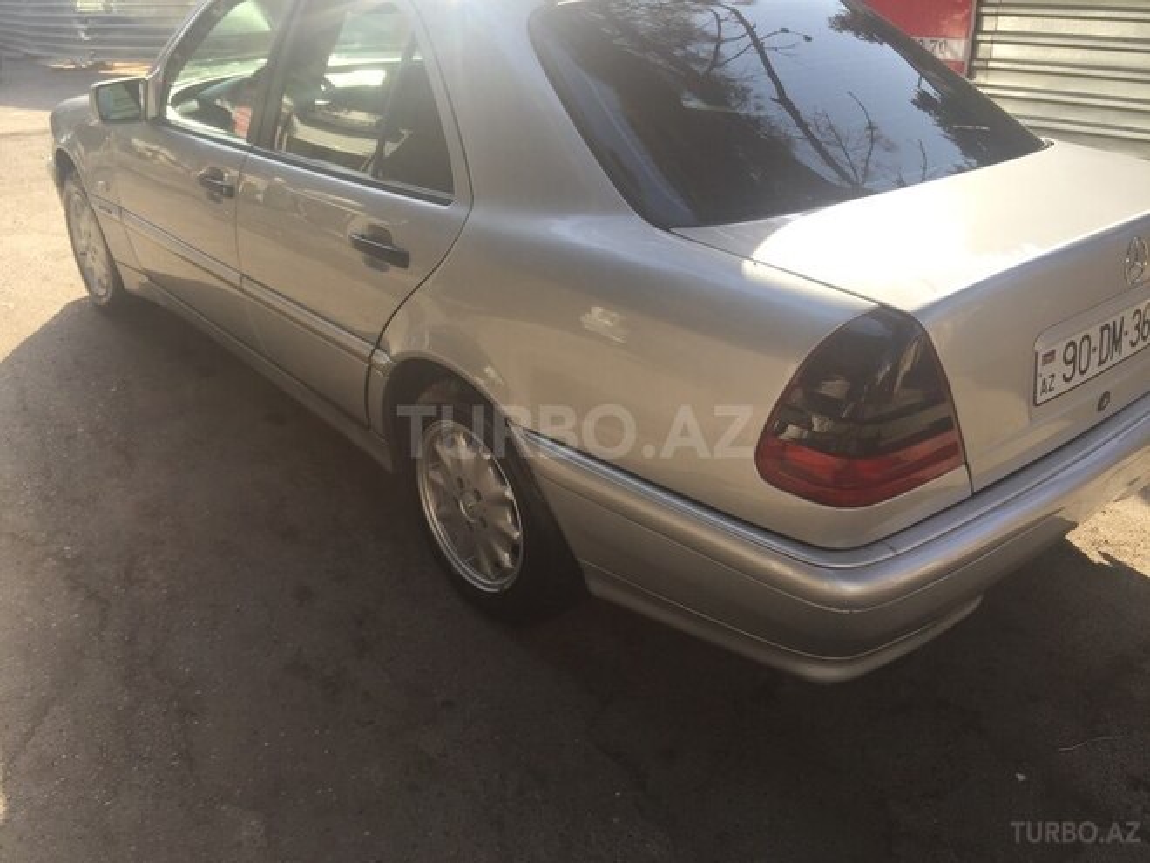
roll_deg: -0.4
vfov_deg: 48.2
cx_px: 575
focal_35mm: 29
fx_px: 963
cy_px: 432
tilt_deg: -21.6
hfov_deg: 61.7
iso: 32
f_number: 2.2
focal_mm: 4.15
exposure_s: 1/356
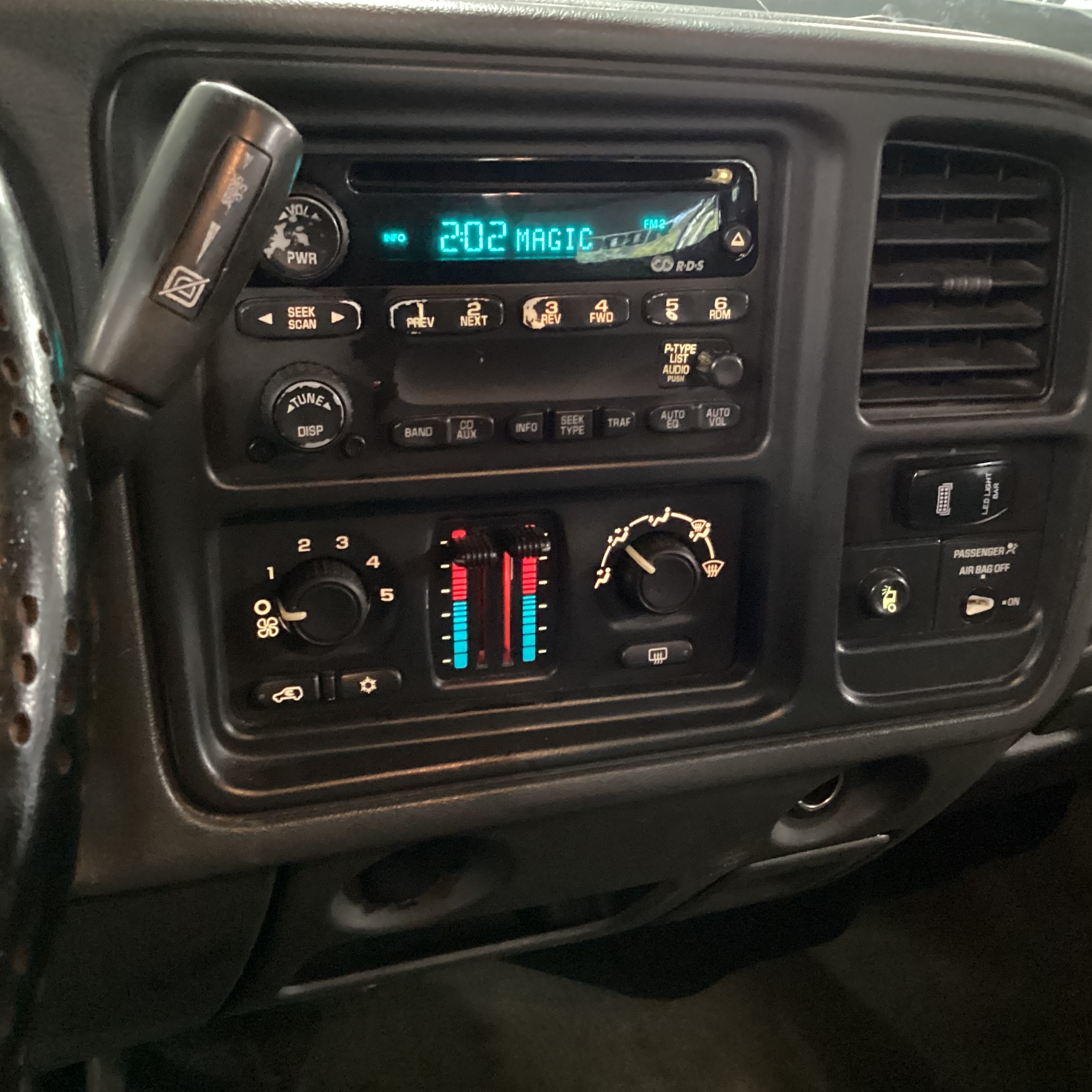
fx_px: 1321
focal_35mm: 37
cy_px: 548
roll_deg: -3.7
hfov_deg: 44.9
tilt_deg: -24.3
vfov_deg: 44.9
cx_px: 575
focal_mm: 3.3
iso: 800
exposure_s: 1/15
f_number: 2.4
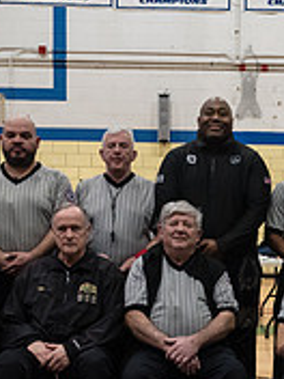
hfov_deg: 19.1
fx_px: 831
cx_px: 247
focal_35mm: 76
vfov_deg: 25.3
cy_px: 290
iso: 4000
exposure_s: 1/160
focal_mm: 24
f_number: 4.5
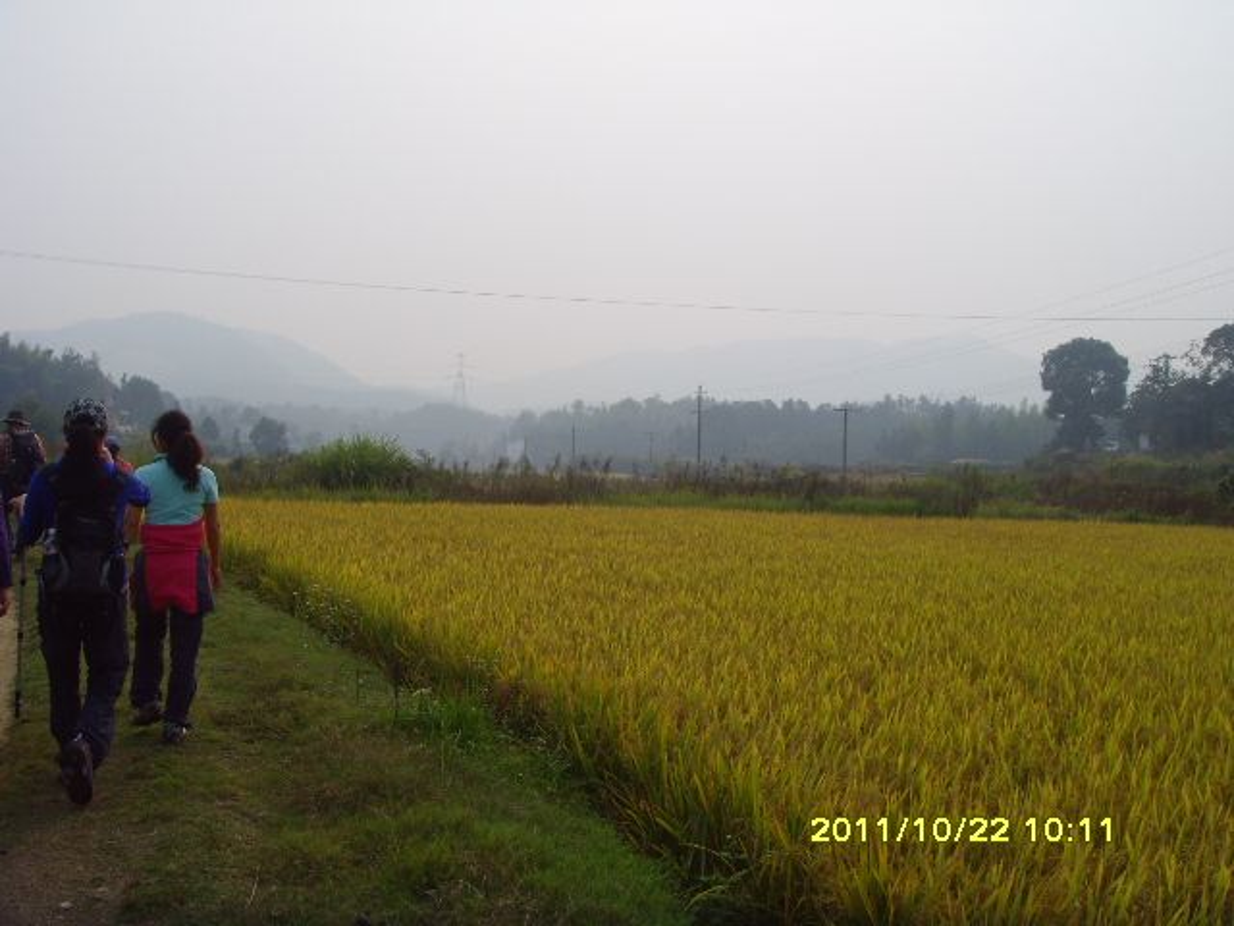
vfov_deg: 36.8
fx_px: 1390
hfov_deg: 47.9
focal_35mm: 39
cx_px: 617
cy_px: 463
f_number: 6.3
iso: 80
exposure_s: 1/500
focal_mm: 6.6
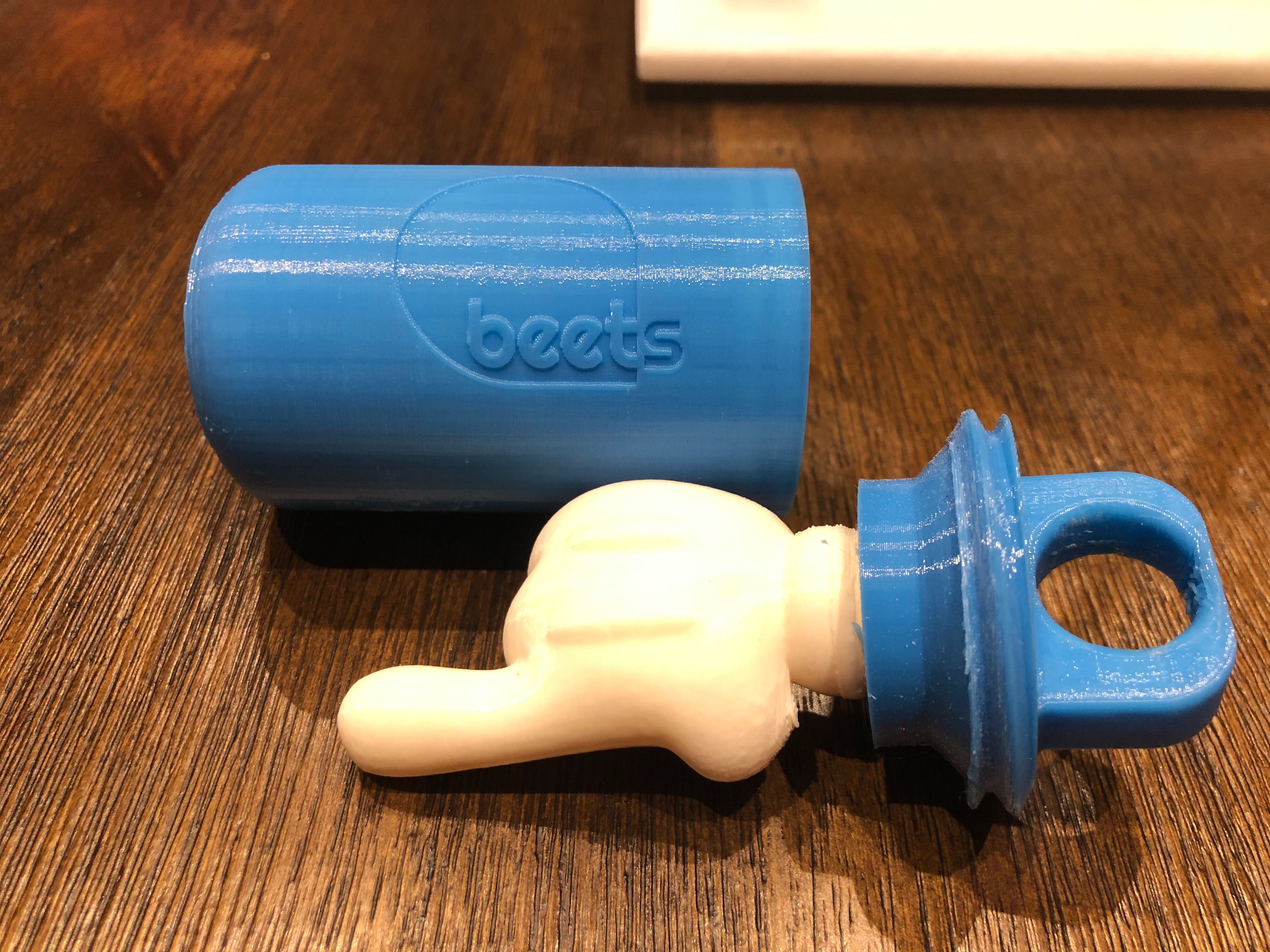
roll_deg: -0.3
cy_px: 476
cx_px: 635
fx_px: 1027
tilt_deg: -43.5
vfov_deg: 49.7
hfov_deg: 63.4
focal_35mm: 28
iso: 50
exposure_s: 1/15
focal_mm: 4
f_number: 1.8
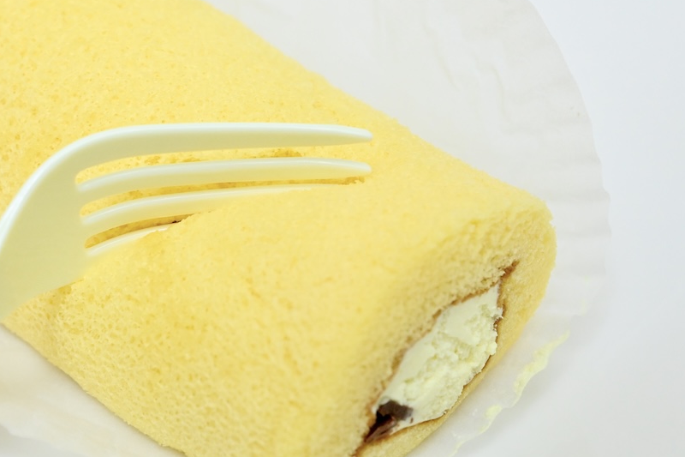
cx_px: 273
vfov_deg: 18.2
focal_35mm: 75
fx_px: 1427
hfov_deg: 26.9
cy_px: 177
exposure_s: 1/125
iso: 6400
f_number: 10
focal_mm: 60
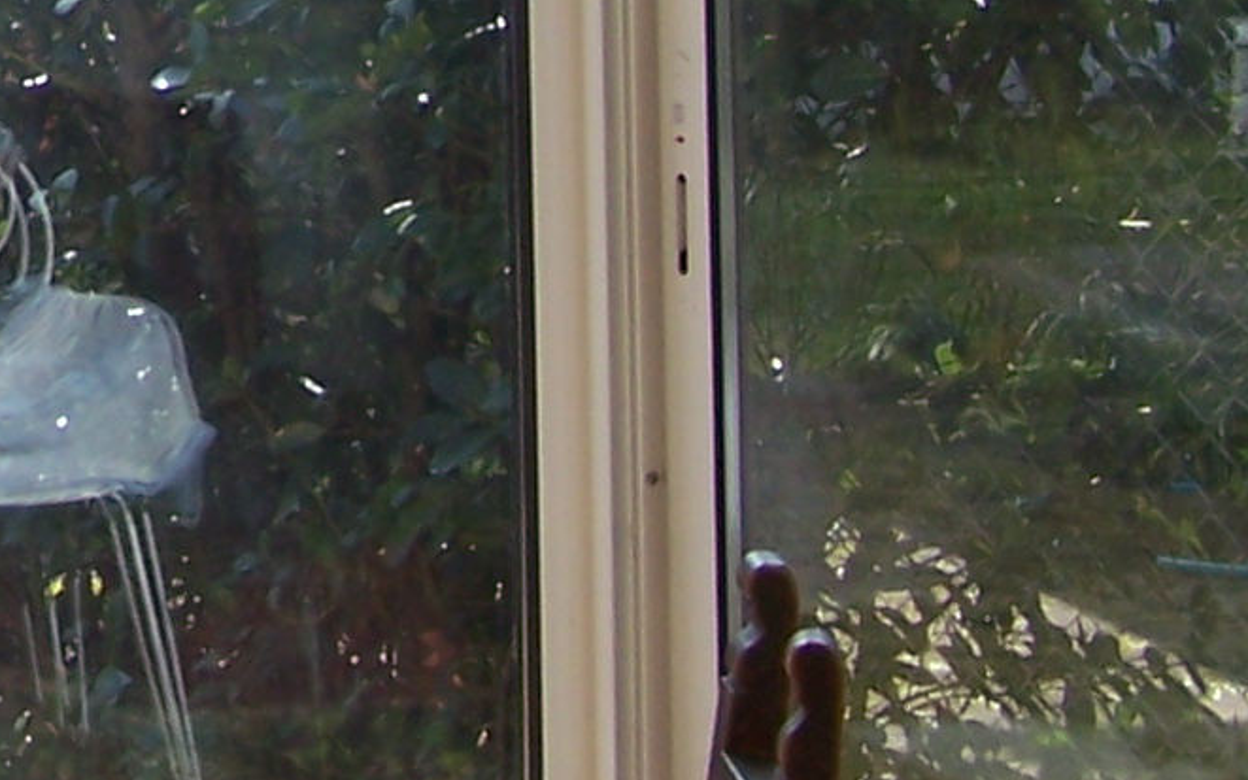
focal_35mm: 157
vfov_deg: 8.2
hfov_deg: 12.8
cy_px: -398
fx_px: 5339
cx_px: -459
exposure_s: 1/500
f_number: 2.8
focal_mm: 6.3
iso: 80
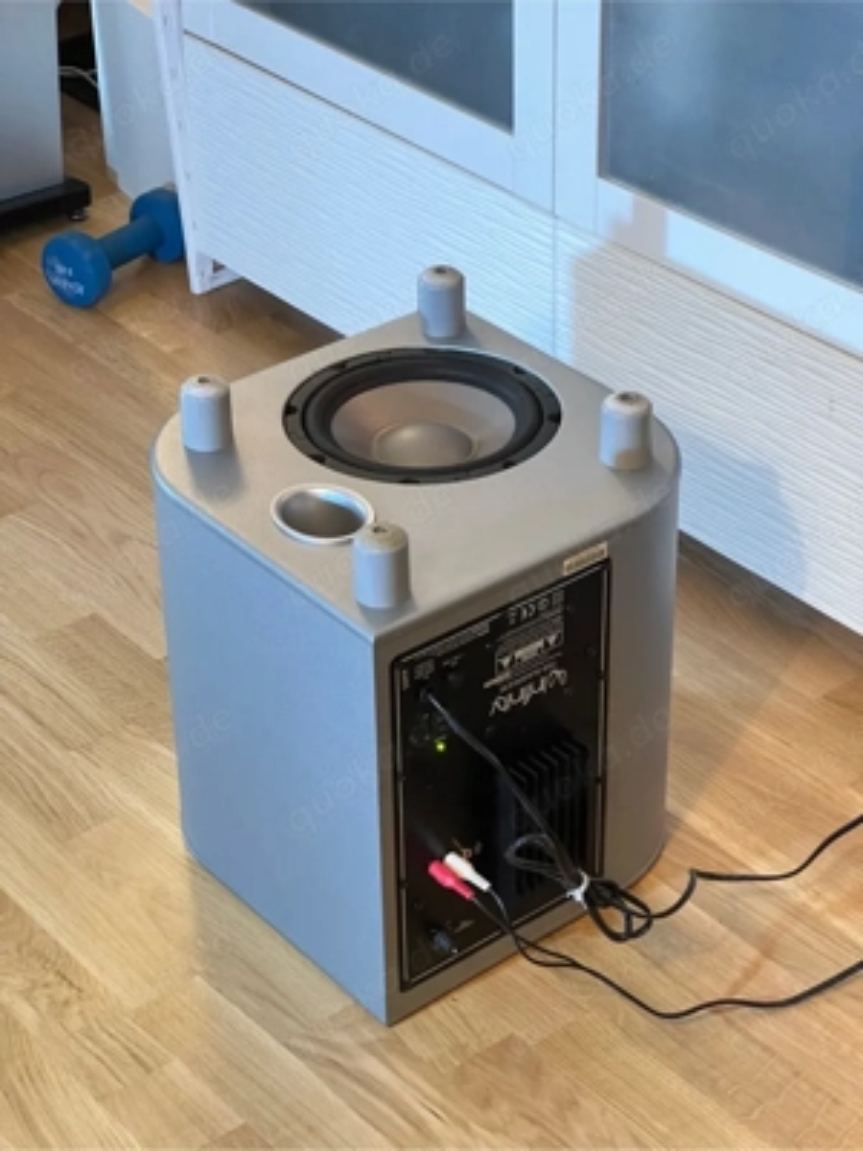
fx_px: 2560
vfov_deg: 25.3
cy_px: 576
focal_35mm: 77
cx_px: 432
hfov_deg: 19.1
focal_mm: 9
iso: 800
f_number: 2.8
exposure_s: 1/33
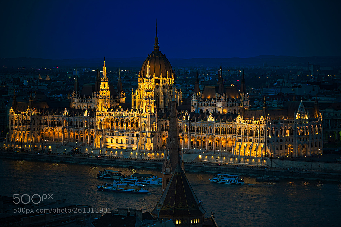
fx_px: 1278
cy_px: 114
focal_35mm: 135
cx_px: 170
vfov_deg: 10.2
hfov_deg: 15.2
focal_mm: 135
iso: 400
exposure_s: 1/20
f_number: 2.8
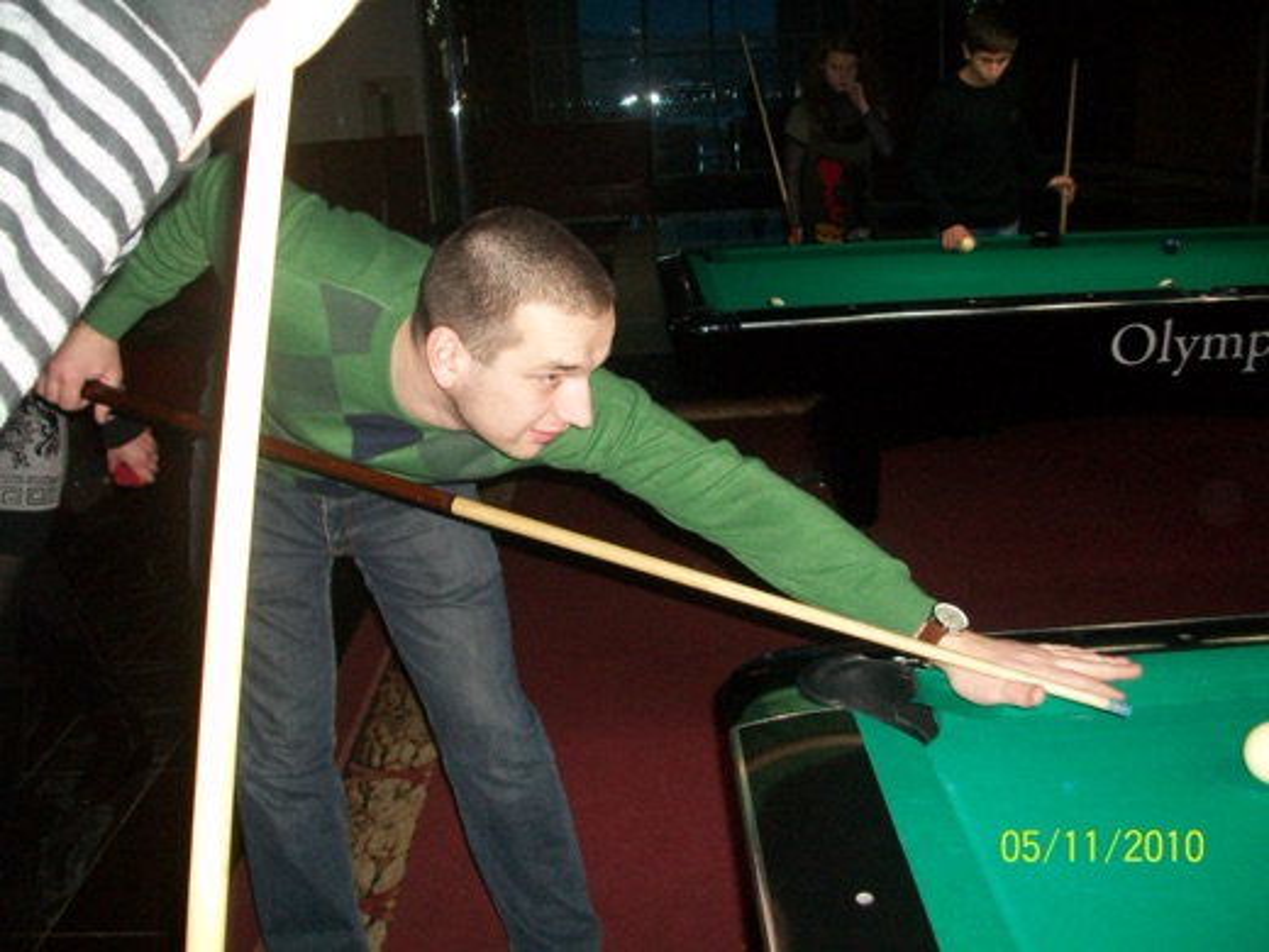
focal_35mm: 34
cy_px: 476
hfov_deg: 54.0
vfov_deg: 41.8
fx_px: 1246
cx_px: 634
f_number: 2.8
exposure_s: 1/60
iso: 160
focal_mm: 5.7
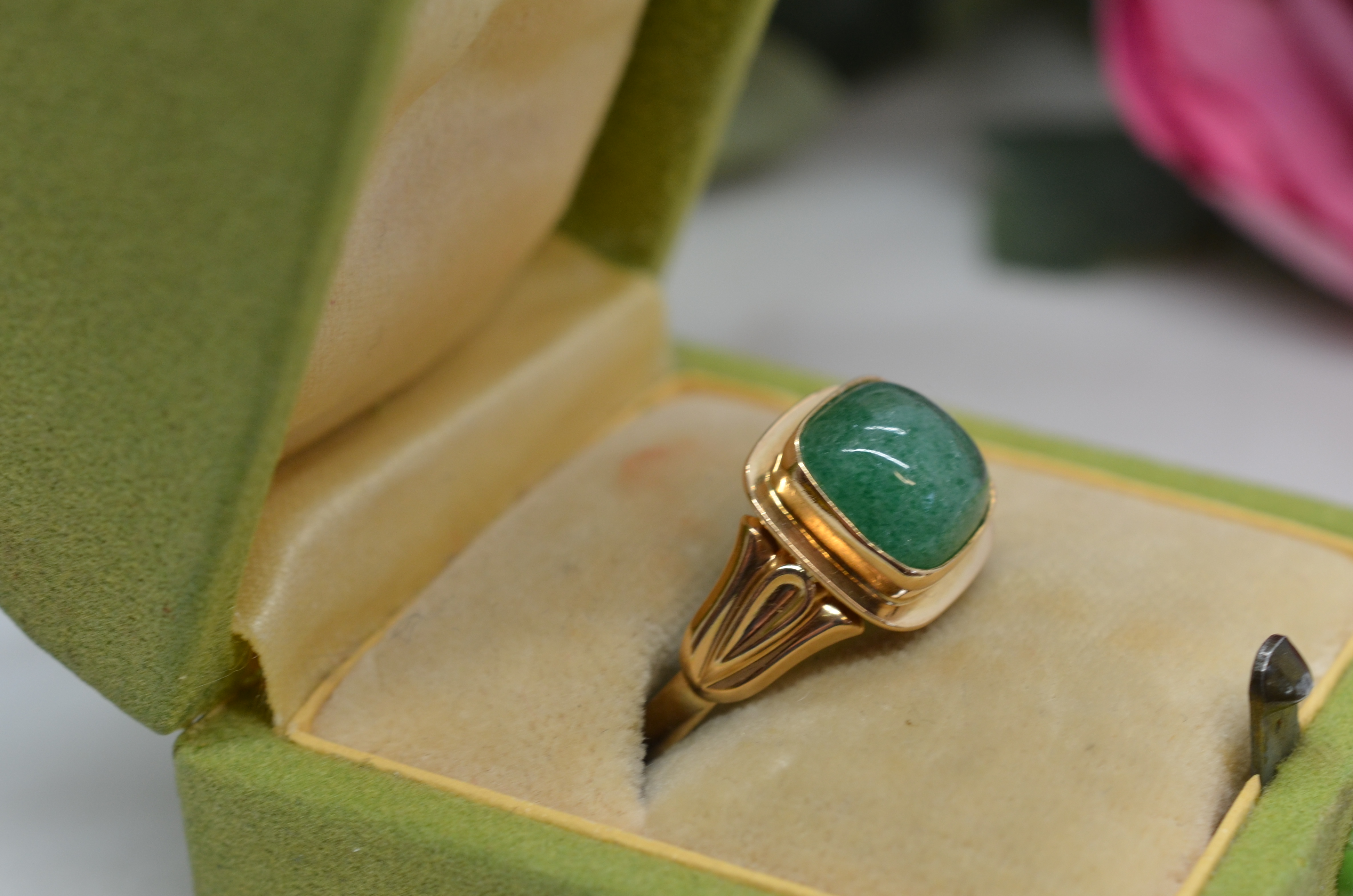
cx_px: 809
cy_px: 544
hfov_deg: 26.7
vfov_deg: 17.8
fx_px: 2850
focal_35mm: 76
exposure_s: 1/60
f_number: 8
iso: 320
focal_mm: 40
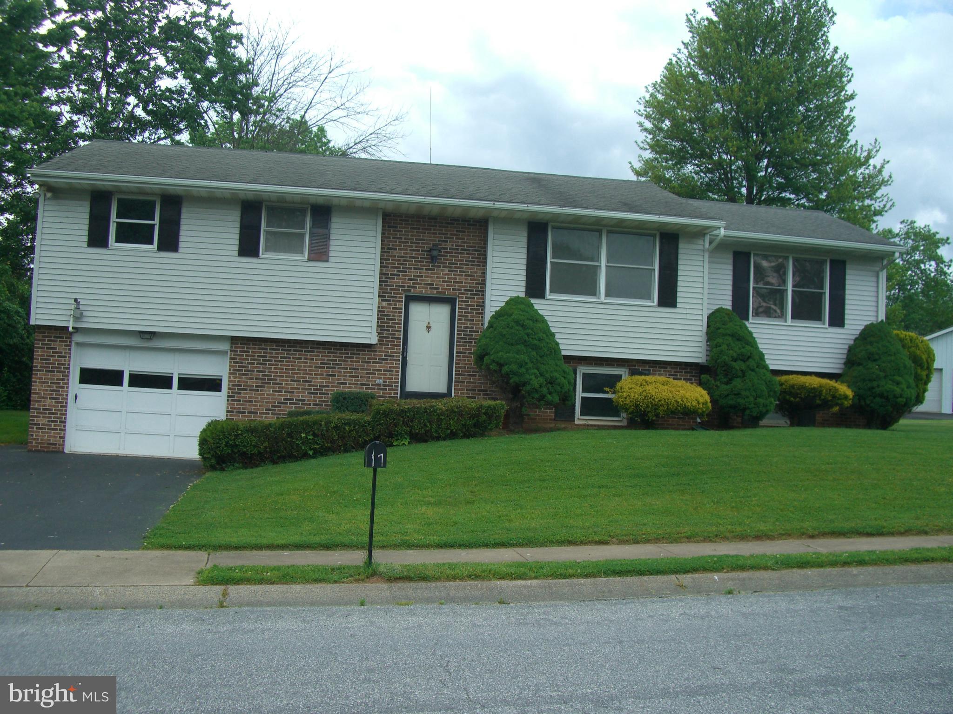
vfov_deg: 37.7
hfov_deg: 49.0
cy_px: 357
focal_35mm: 38
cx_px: 476
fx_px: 1046
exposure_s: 1/200
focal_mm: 7.9
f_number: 5.6
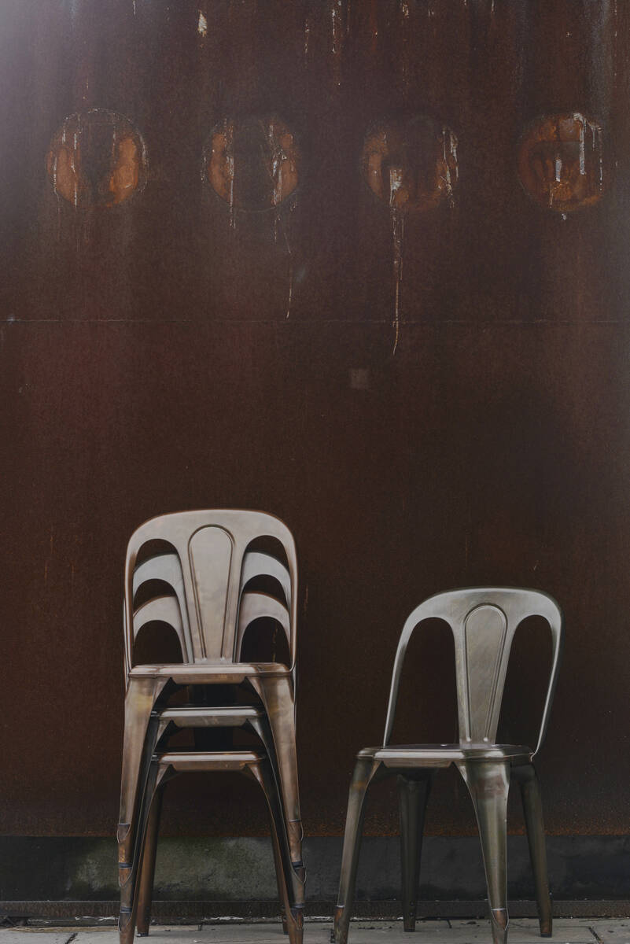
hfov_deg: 13.1
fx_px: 2754
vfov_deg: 19.4
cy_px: 472
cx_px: 315
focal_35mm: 105
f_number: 11
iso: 100
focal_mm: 105
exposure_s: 1/30
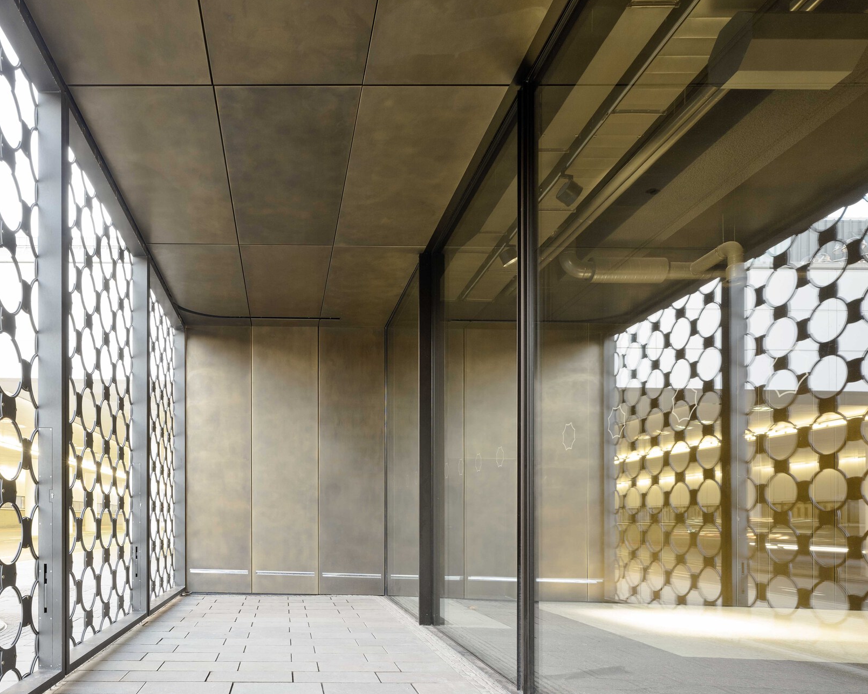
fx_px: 539
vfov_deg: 65.5
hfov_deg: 76.4
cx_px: 331
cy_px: 346
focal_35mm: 21
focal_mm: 18
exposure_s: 1.6
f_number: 4
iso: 100
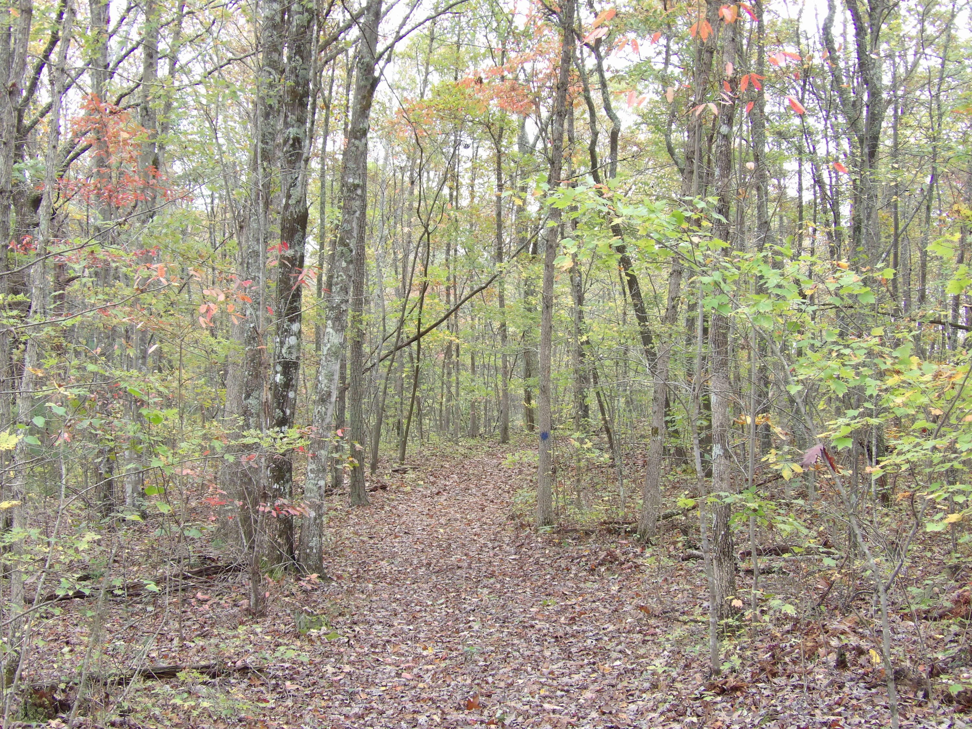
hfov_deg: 36.2
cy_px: 364
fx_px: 1488
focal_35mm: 53
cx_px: 486
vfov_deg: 27.5
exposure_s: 1/60
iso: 198
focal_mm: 9.5
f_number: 3.9
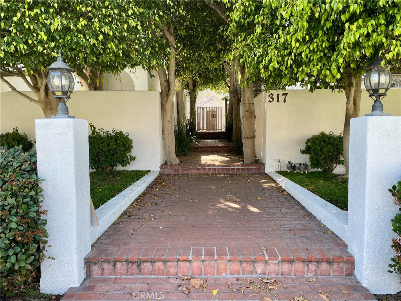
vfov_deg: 53.1
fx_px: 301
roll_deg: +0.6
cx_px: 200
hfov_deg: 67.3
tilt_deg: -3.6
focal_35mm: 26
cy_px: 150
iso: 32
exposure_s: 1/238
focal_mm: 4.2
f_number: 1.6
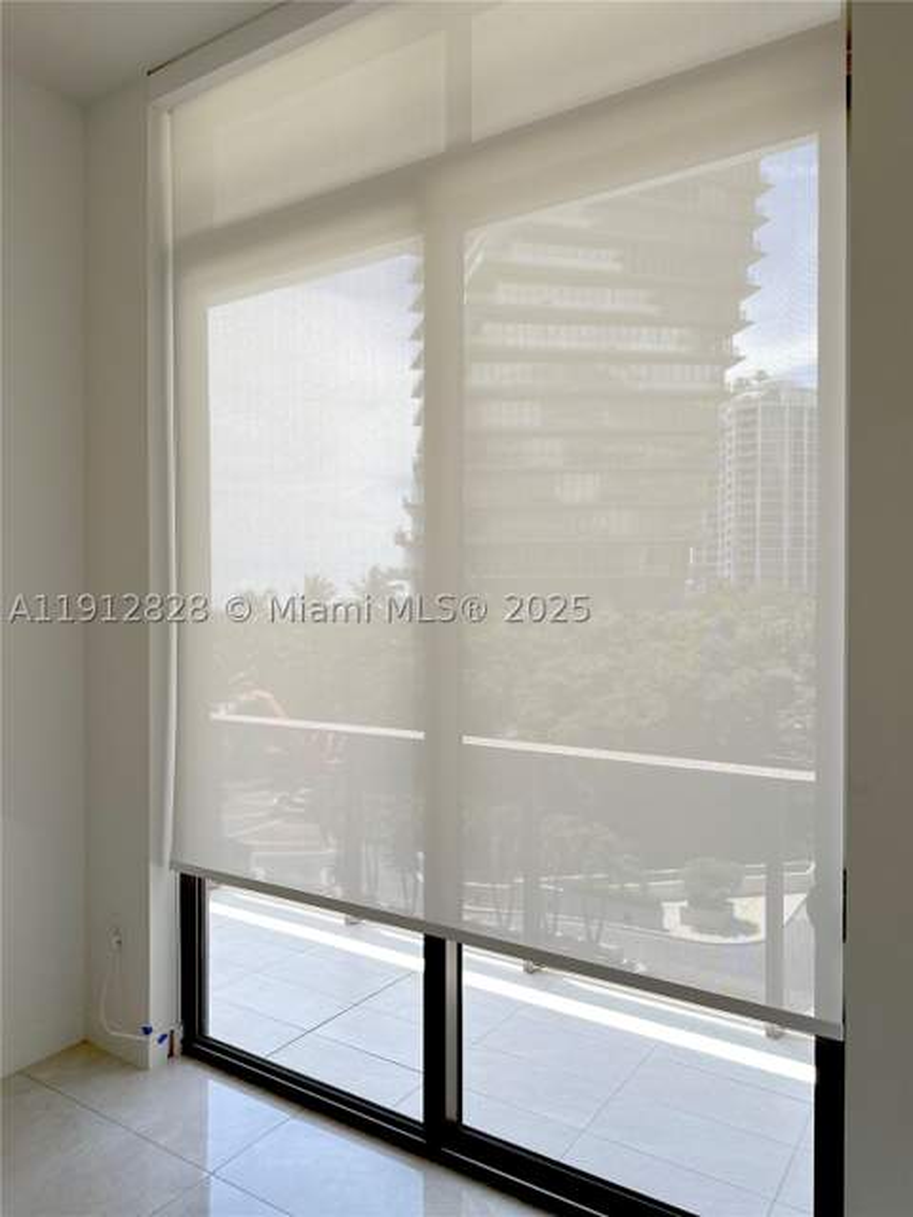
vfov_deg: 71.6
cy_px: 608
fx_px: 844
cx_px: 456
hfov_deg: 56.8
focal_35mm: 24
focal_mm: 6.86
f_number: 1.78
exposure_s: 1/491
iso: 80
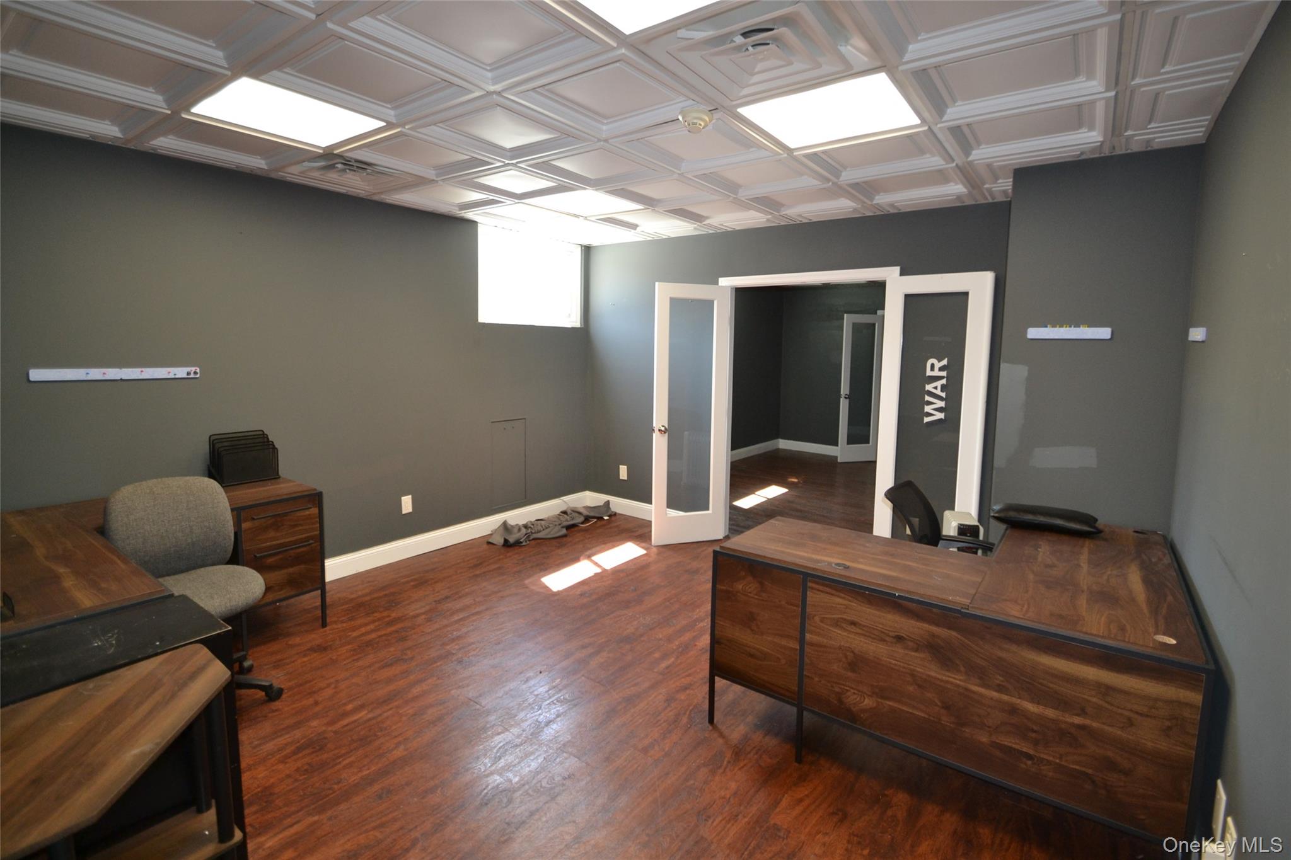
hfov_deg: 100.4
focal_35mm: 15
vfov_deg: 77.3
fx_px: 538
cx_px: 646
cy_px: 430
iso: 500
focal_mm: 10
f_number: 3.5
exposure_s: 1/60
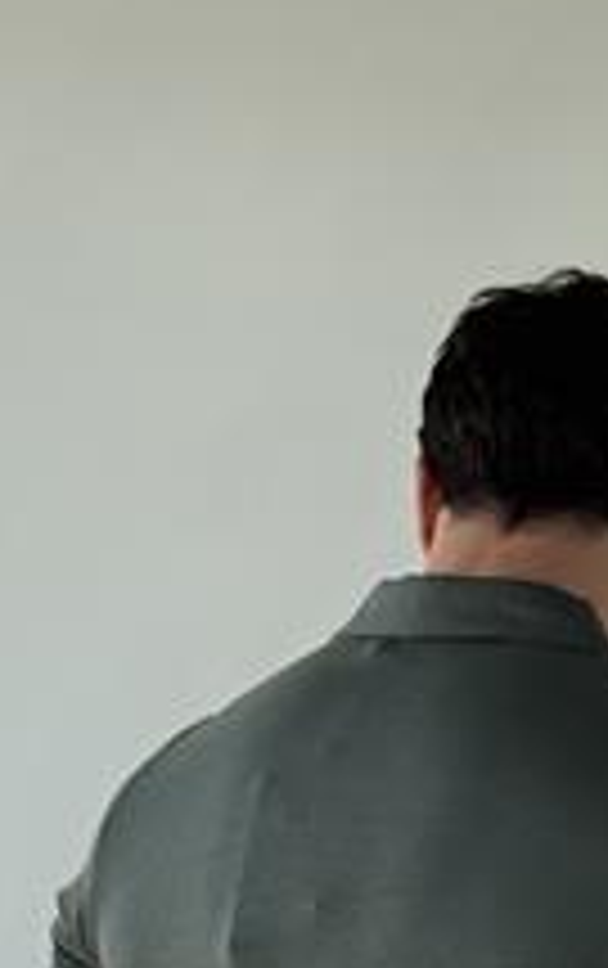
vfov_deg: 16.2
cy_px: 993
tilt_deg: +1.8
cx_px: 387
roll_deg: -0.4
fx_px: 3329
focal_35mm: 126
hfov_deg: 10.4
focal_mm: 6.76
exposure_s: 1/447
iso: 64
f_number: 1.78
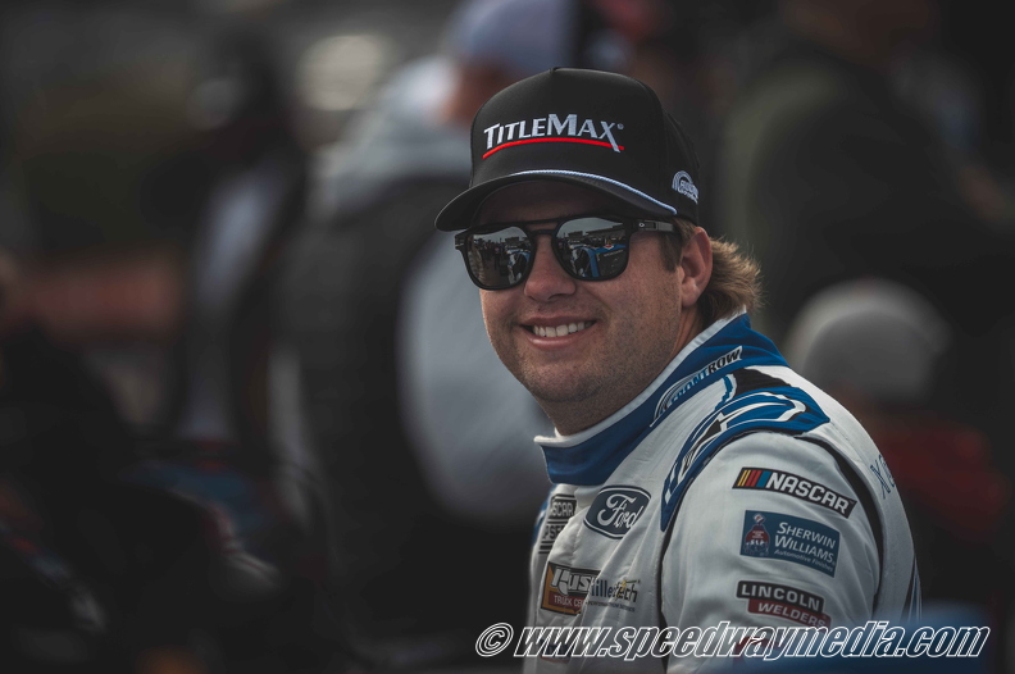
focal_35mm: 200
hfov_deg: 10.3
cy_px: 337
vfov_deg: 6.8
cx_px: 508
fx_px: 5632
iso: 100
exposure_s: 1/800
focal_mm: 200
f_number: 2.8
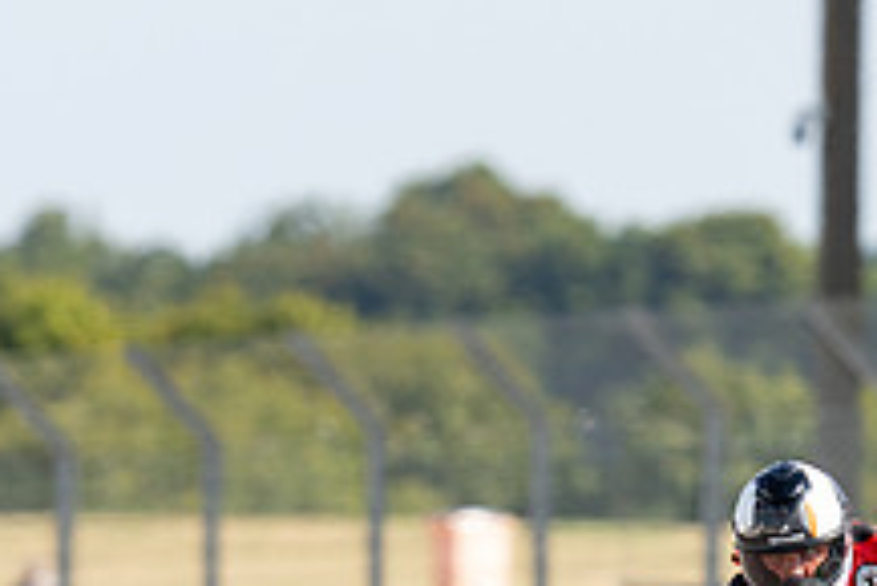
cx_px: 990
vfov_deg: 1.1
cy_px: 611
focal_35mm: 1198
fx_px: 29203
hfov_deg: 1.7
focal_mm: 400
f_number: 5.6
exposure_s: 1/320
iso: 80
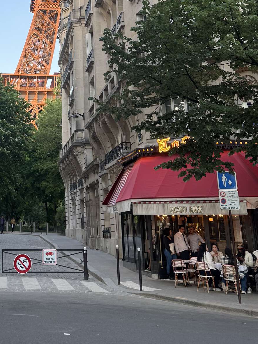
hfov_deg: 26.9
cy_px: 35
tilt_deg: +20.8
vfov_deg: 34.7
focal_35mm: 52
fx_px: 517
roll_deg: -1.5
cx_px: 20
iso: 50
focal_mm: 6.76
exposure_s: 1/100
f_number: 1.78
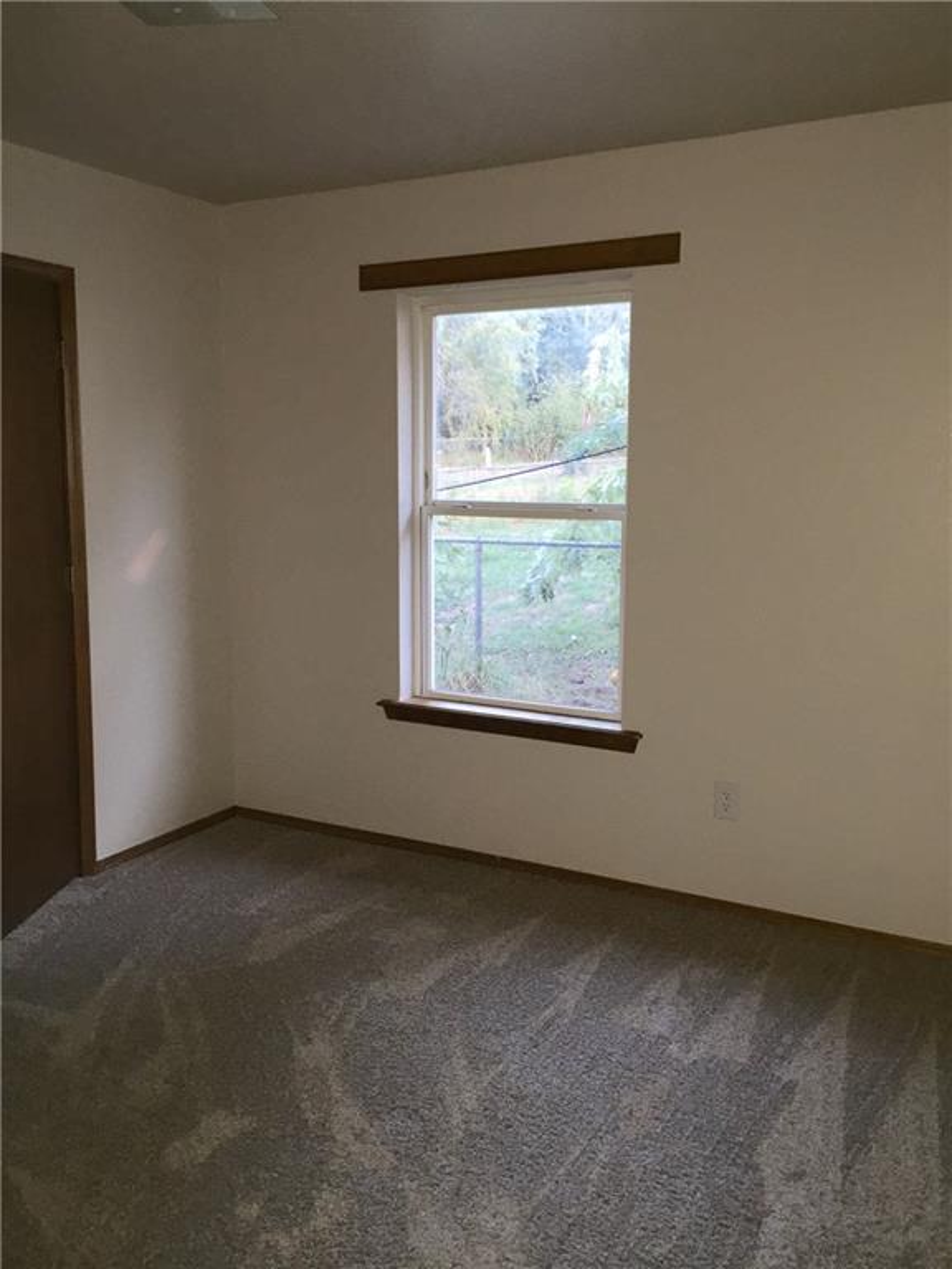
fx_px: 1063
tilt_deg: -7.3
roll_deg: +0.4
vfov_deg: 61.7
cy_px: 634
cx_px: 476
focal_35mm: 29
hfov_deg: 48.2
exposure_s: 1/17
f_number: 2.2
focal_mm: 4.15
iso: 64
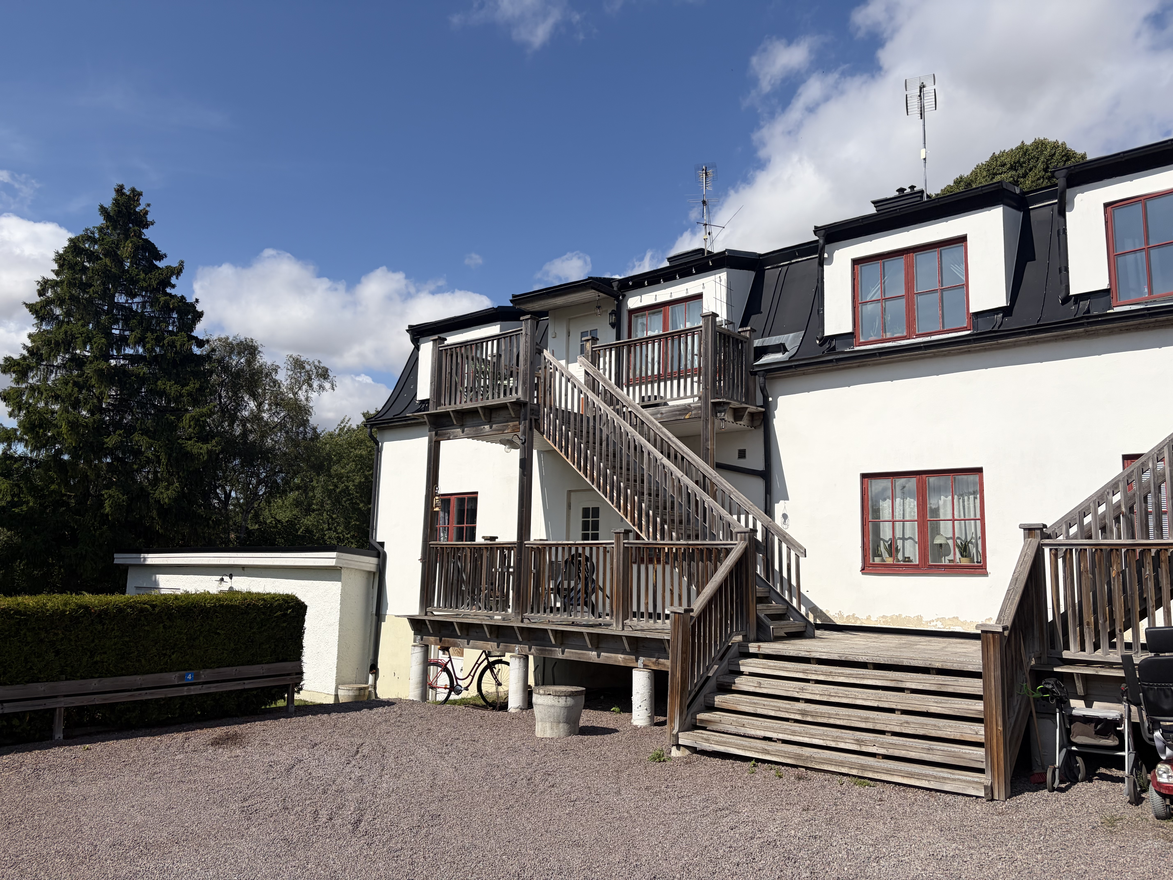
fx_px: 881
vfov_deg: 53.1
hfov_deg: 67.3
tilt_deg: +8.6
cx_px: 586
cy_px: 440
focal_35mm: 26
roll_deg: -1.8
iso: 50
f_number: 1.6
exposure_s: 1/7813
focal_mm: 5.96
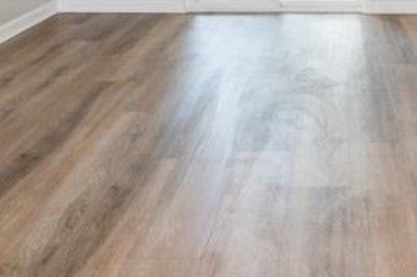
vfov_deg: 22.3
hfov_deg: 37.8
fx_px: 590
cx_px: 321
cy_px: -124
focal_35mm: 51
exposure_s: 1/2
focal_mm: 10
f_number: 9
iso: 100
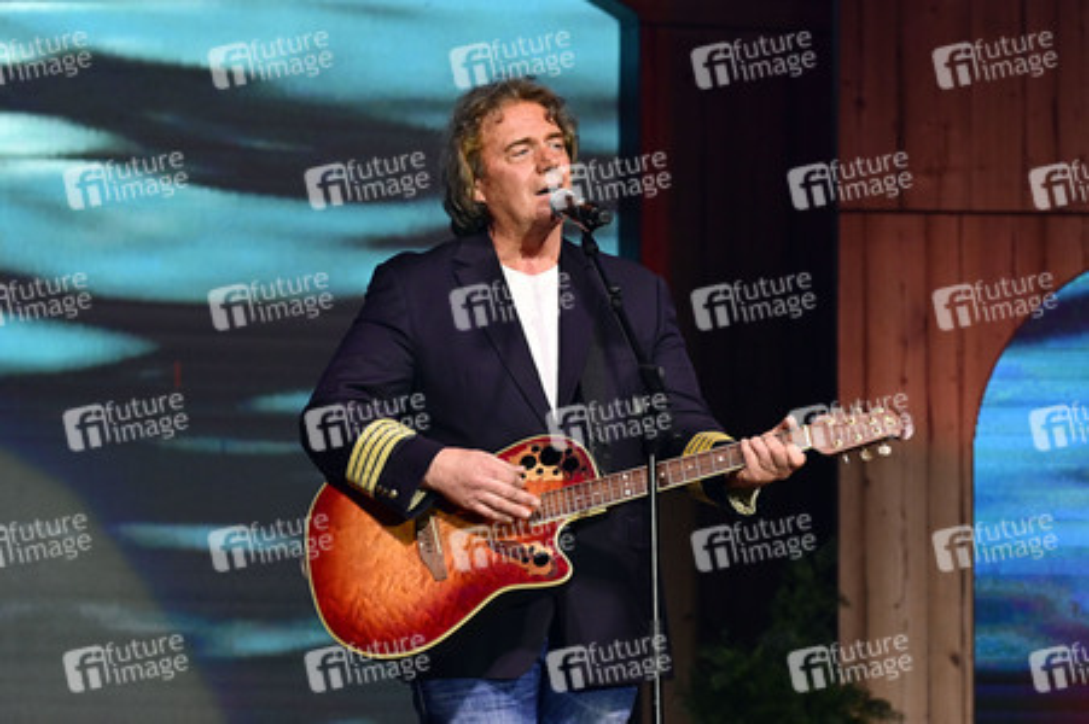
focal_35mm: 200
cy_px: 362
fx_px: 6045
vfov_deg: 6.9
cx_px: 544
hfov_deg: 10.3
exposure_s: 1/320
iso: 3200
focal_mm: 200
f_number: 5
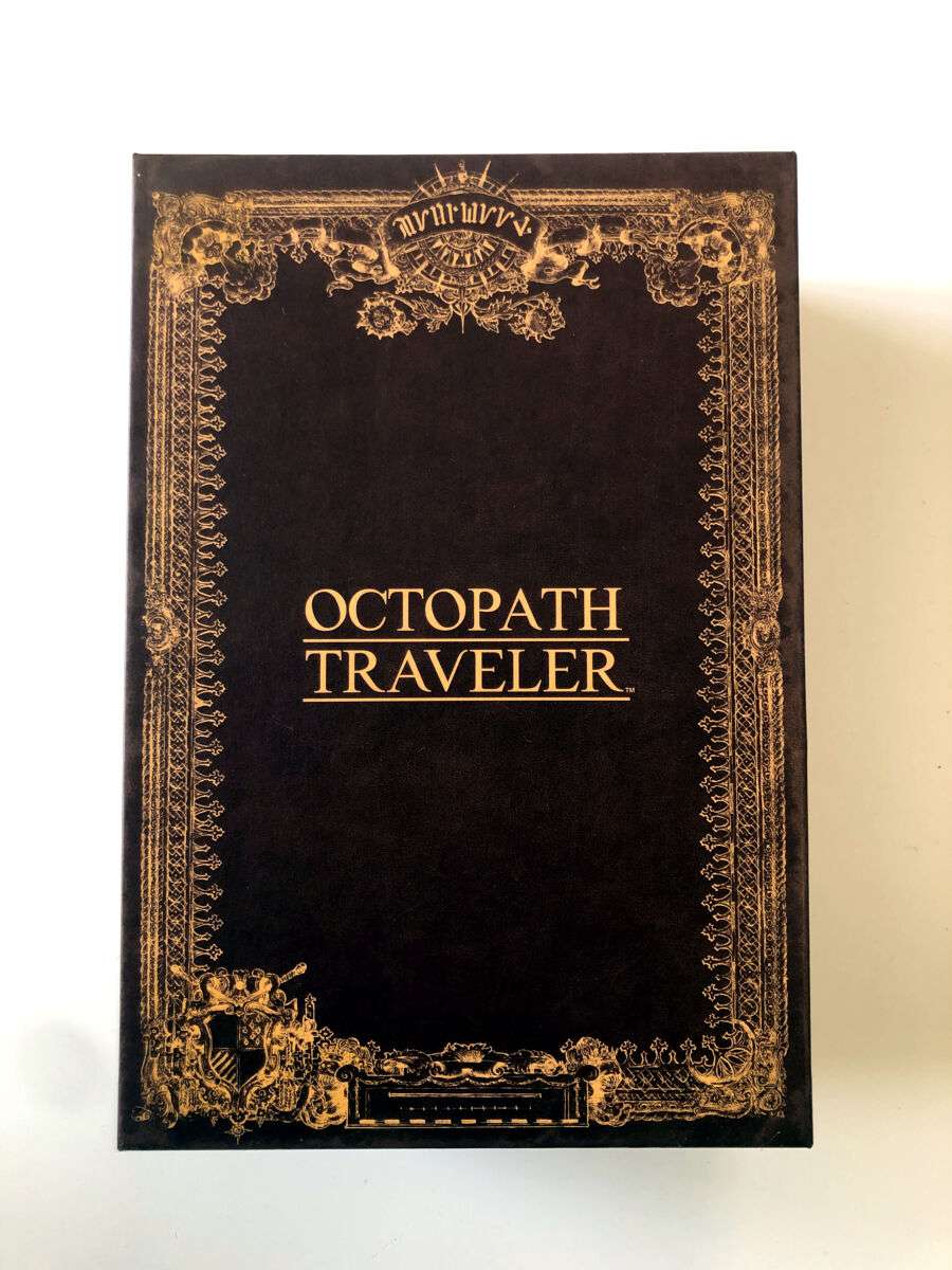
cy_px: 635
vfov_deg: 63.4
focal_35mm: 28
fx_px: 1027
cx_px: 476
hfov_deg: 49.7
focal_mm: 3.99
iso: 40
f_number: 1.8
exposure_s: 1/17
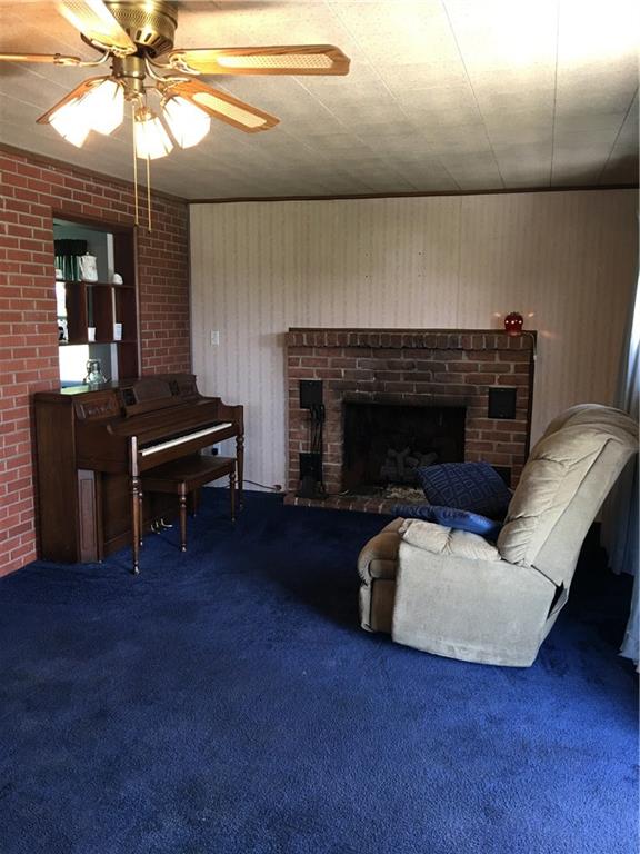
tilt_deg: -8.1
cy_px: 427
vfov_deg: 61.7
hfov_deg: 48.2
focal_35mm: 29
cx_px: 320
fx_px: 715
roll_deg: -0.2
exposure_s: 1/15
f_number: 2.2
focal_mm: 4.15
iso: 32
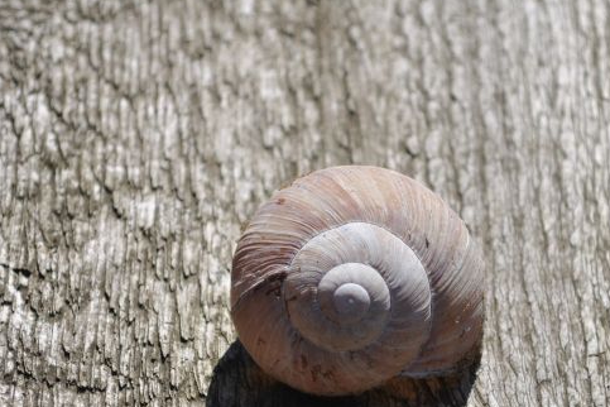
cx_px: 341
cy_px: 299
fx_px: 2966
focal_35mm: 175
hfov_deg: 11.7
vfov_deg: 7.8
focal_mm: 55
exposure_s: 1/800
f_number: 5.6
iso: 100
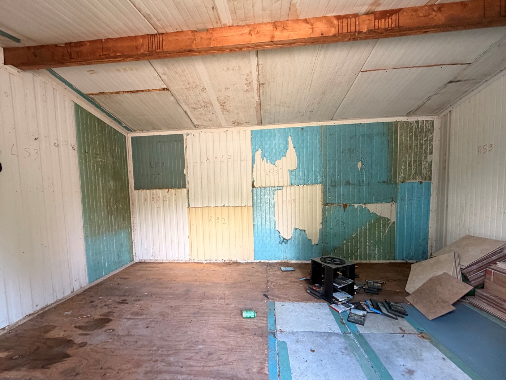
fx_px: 234
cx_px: 244
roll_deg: +2.2
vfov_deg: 77.9
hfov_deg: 94.5
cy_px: 210
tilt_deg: -5.2
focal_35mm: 16
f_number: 2.2
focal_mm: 2.22
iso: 320
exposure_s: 1/110
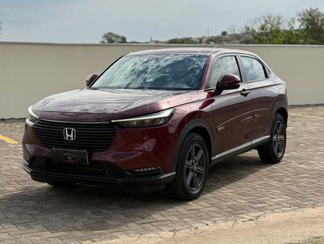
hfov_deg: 39.6
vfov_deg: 30.3
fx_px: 450
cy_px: 122
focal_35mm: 48
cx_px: 162
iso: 100
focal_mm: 6.76
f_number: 1.78
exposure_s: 1/4098
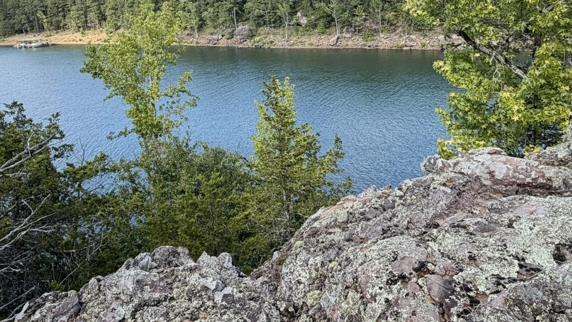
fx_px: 440
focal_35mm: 29
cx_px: 263
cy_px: 91
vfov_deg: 39.4
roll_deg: +3.4
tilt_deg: -12.6
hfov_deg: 66.0
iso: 40
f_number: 2.2
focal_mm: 2.22
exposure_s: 1/644
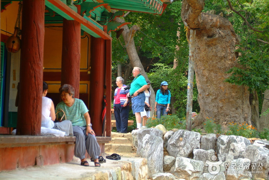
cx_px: 134
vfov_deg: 11.7
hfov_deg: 17.5
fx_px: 875
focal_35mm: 117
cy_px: 90
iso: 100
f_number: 4.2
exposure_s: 1/60
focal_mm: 78
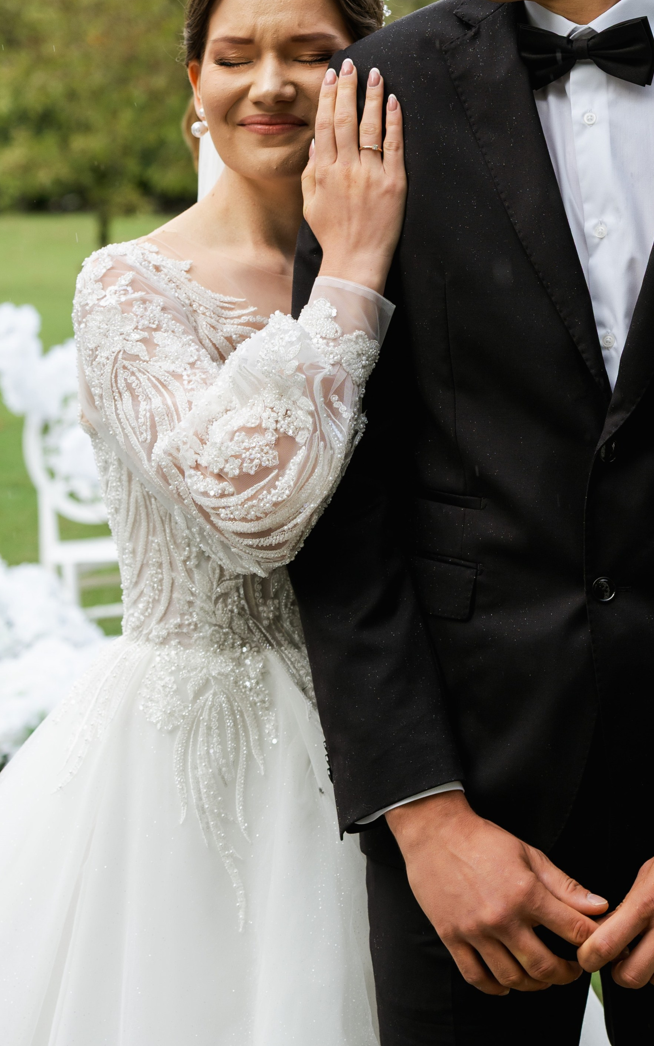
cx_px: 429
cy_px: 294
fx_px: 2025
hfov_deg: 18.3
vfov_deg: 28.6
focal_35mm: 71
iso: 125
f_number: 3.5
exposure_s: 1/500
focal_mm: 48
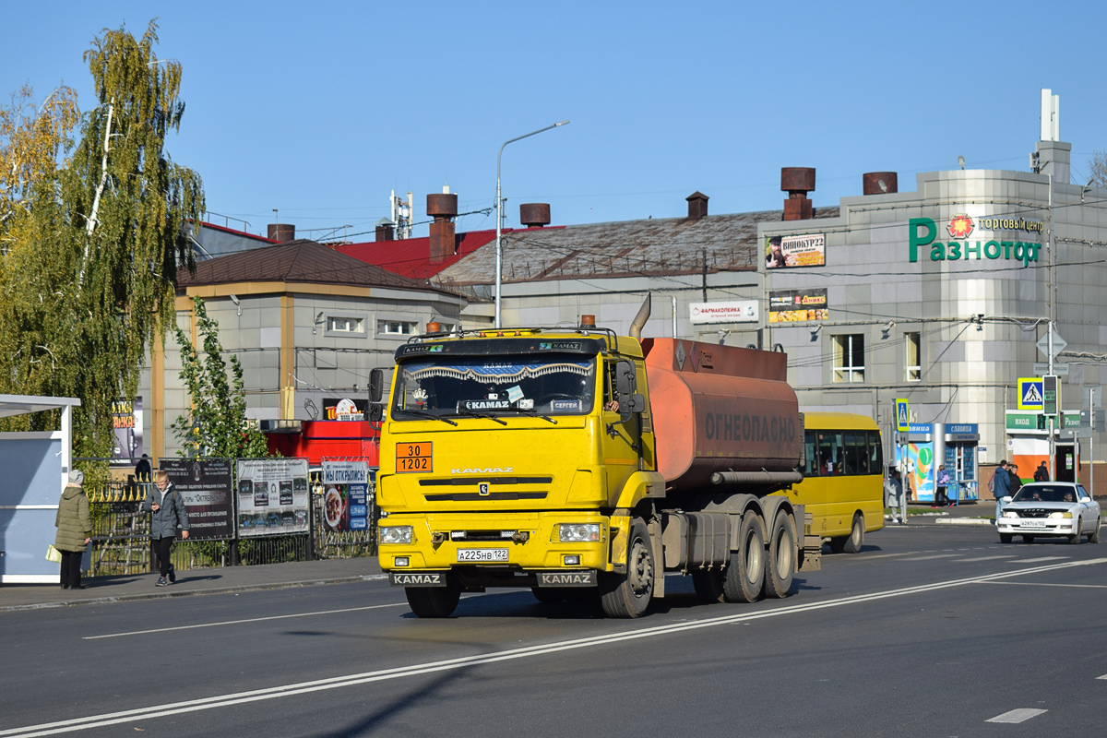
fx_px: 2214
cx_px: 554
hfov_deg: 28.1
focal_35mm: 72
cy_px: 369
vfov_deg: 18.9
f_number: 6.3
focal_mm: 48
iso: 100
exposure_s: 1/800
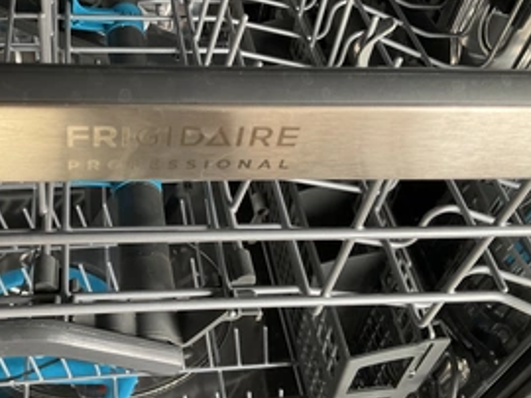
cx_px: 165
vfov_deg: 33.4
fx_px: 659
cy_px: 156
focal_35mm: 43
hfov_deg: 43.1
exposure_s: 1/88
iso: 64
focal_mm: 3
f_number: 1.8
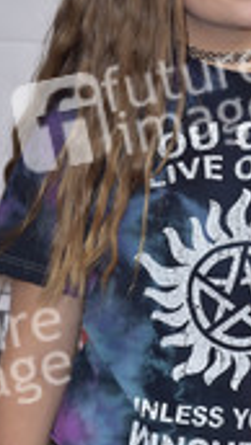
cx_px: 221
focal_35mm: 171
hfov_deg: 7.1
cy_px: 241
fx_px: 2019
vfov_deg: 12.6
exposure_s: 1/250
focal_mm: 70
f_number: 5.6
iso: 200
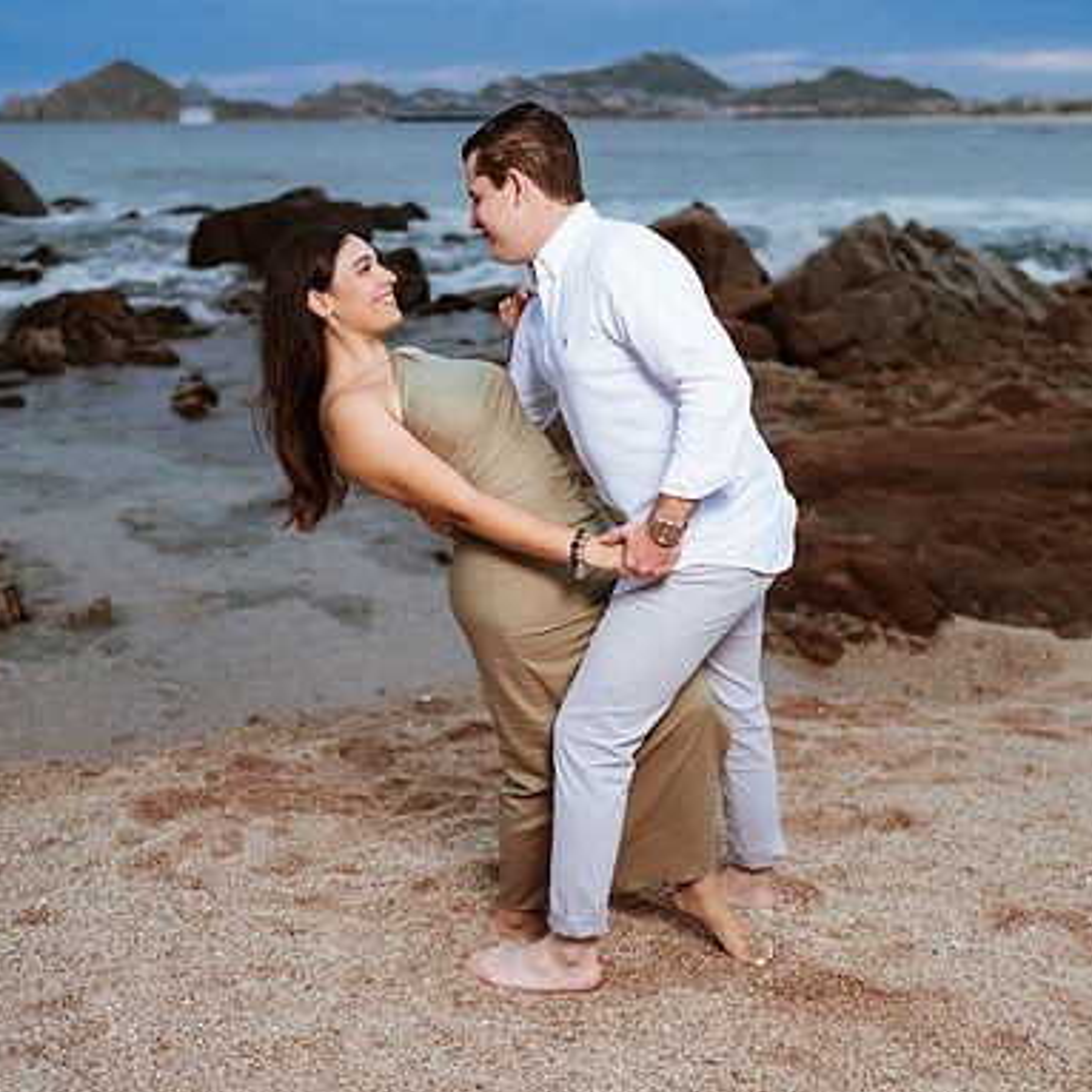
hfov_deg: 37.5
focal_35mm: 45
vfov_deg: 37.6
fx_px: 1606
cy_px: 549
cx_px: 527
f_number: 1.8
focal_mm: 35
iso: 100
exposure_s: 1/500
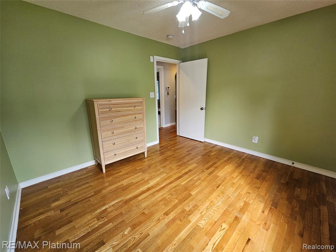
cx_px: 168
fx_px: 126
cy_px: 126
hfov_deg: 106.2
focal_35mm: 13
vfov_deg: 89.9
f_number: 2.2
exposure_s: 1/60
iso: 100
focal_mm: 2.2
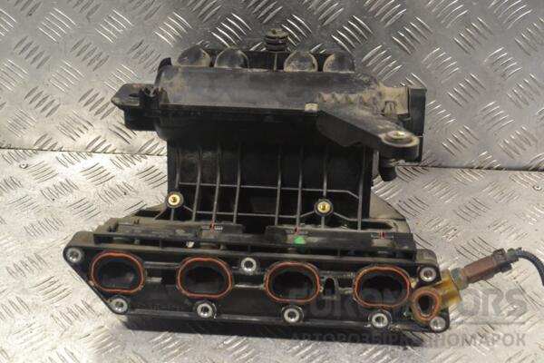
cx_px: 272
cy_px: 182
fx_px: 907
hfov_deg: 33.4
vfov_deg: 22.6
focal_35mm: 60
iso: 3200
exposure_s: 1/250
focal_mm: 40
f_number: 8
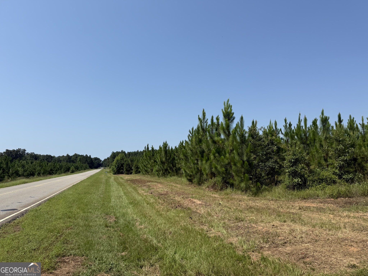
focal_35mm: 24
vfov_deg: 56.8
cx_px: 184
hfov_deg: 71.6
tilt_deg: +5.2
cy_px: 138
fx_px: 255
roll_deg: +0.6
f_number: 1.78
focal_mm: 6.76
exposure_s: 1/5714
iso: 80
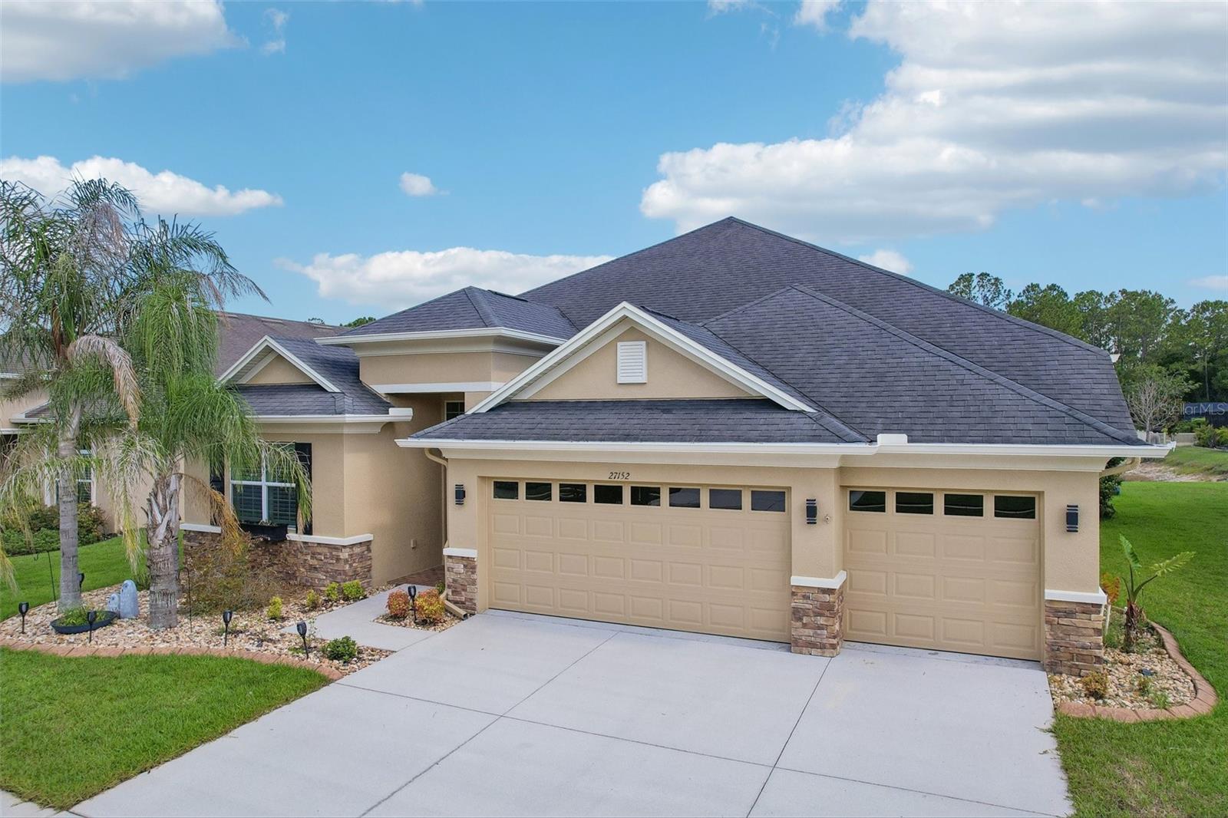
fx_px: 750
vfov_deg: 57.2
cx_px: 614
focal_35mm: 22
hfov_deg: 78.6
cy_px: 409
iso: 130
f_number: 2.8
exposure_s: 1/1500
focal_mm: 8.4
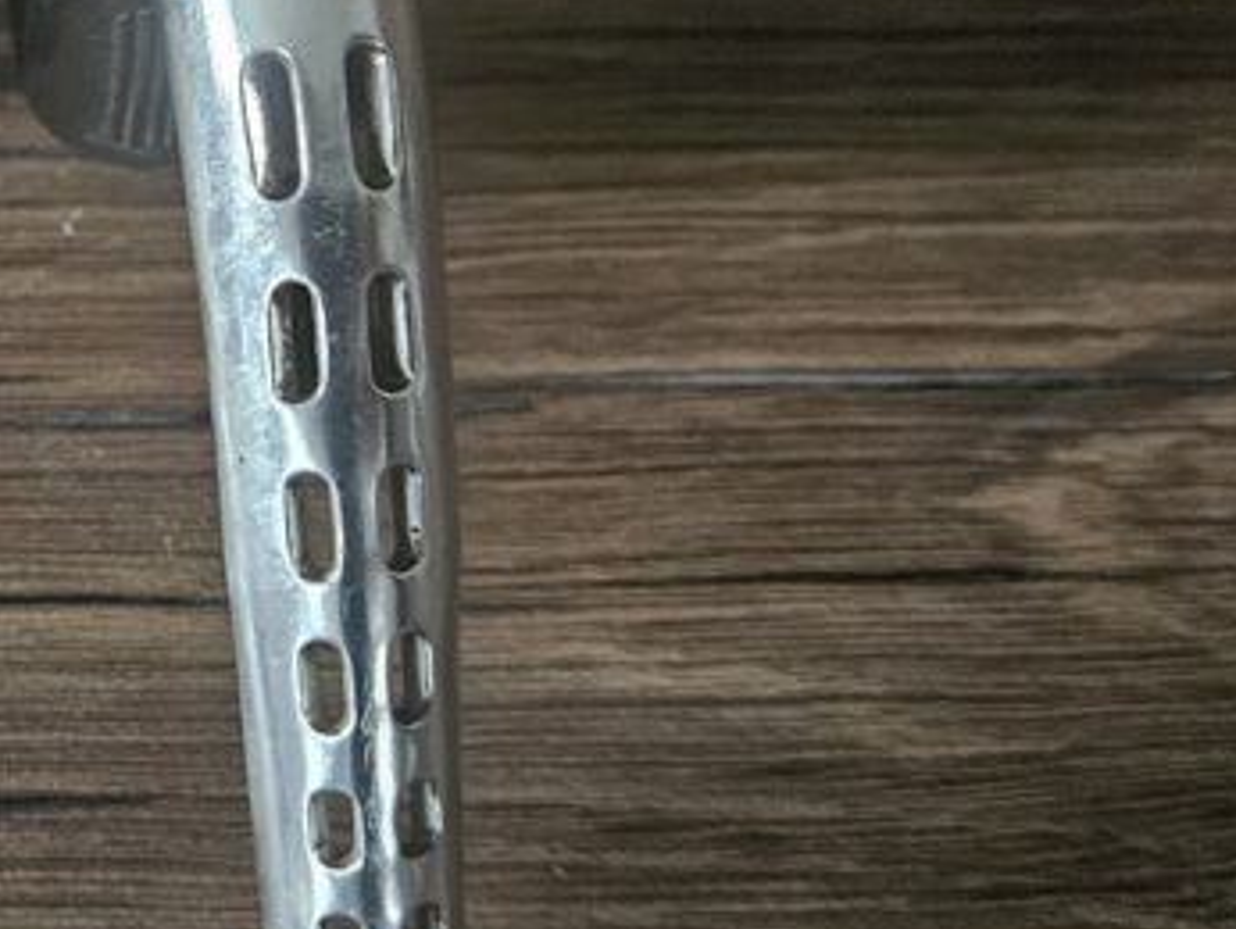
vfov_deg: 21.5
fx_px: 2430
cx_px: 54
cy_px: 297
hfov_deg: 27.2
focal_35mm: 68
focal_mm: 5.4
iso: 500
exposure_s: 1/25
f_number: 1.8
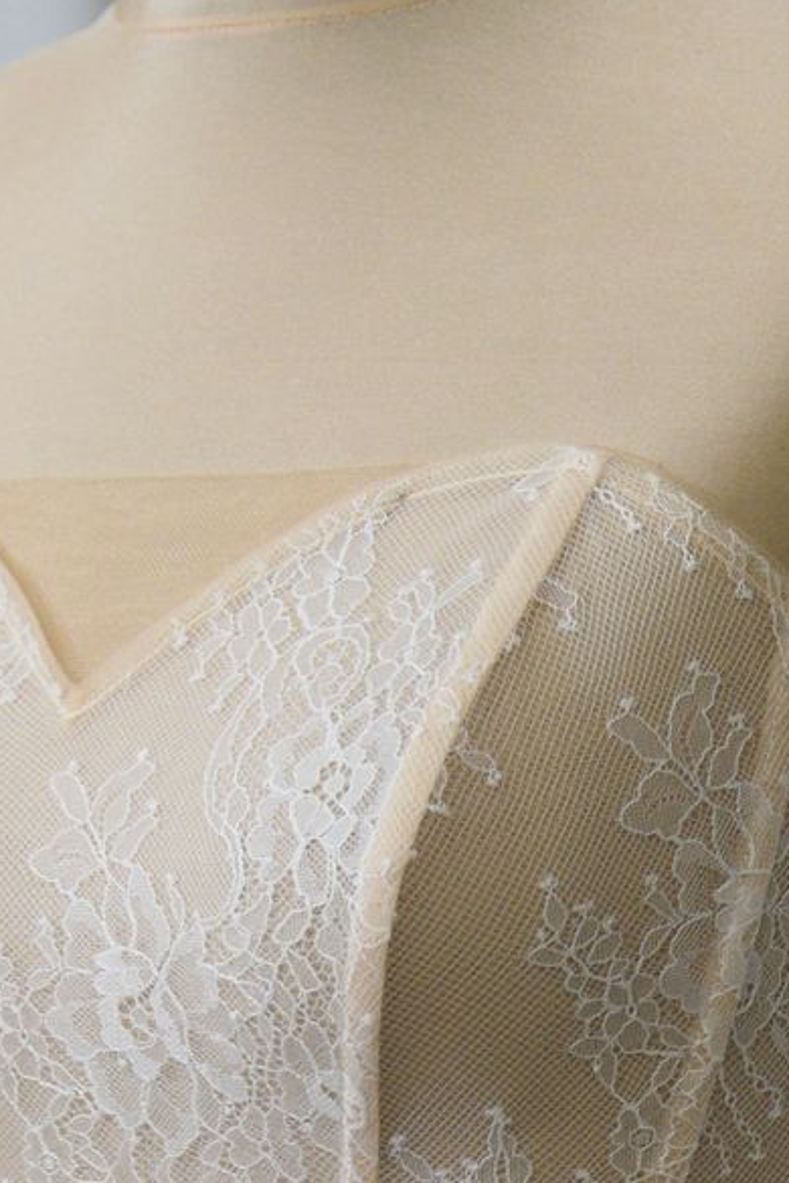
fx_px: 5310
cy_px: 973
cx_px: 720
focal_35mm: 162
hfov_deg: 8.5
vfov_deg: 12.7
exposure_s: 1/125
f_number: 4.5
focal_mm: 35
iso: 800
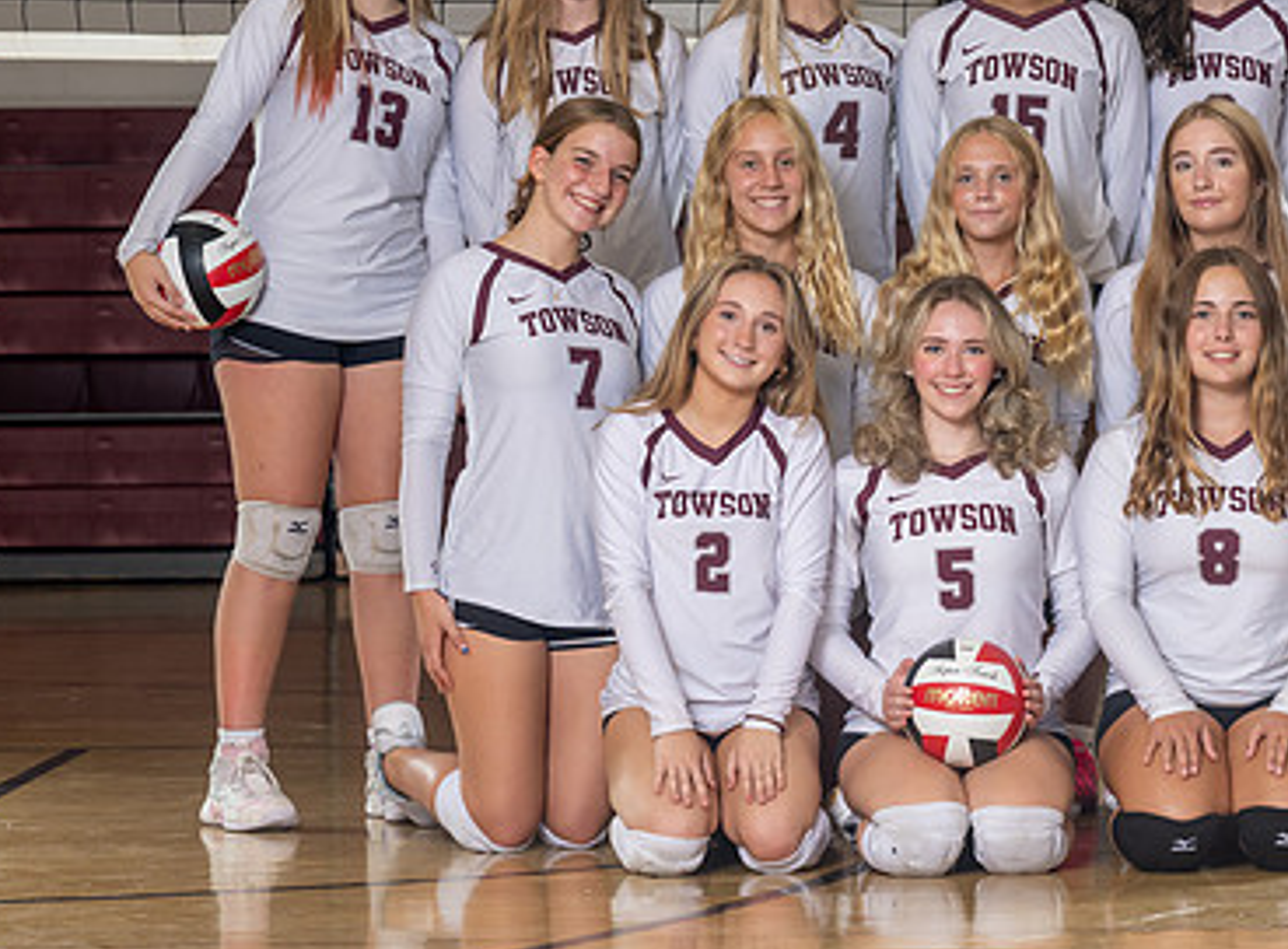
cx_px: 1090
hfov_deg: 13.3
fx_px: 5471
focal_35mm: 148
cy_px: 330
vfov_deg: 9.9
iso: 640
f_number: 6.3
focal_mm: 77
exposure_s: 1/200
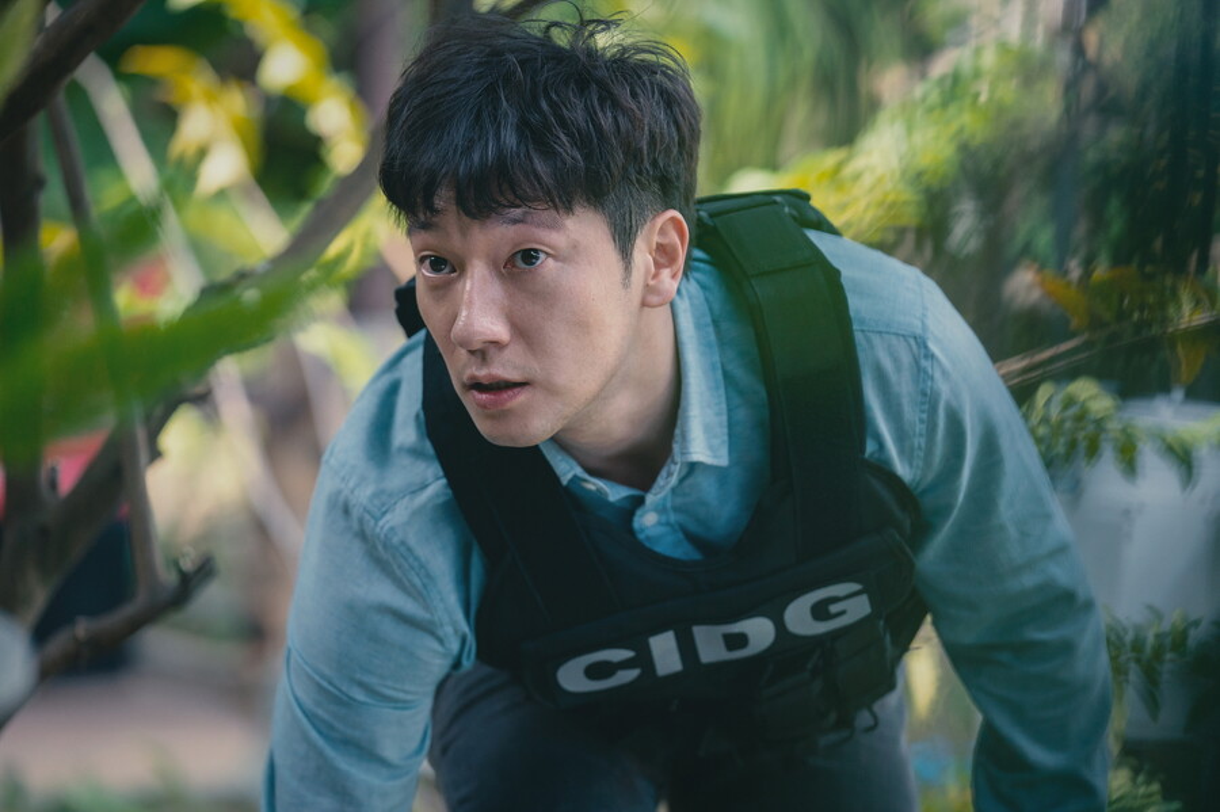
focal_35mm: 137
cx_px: 610
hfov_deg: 15.0
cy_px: 406
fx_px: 4640
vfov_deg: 10.0
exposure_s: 1/1000
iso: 1600
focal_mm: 137
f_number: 3.2
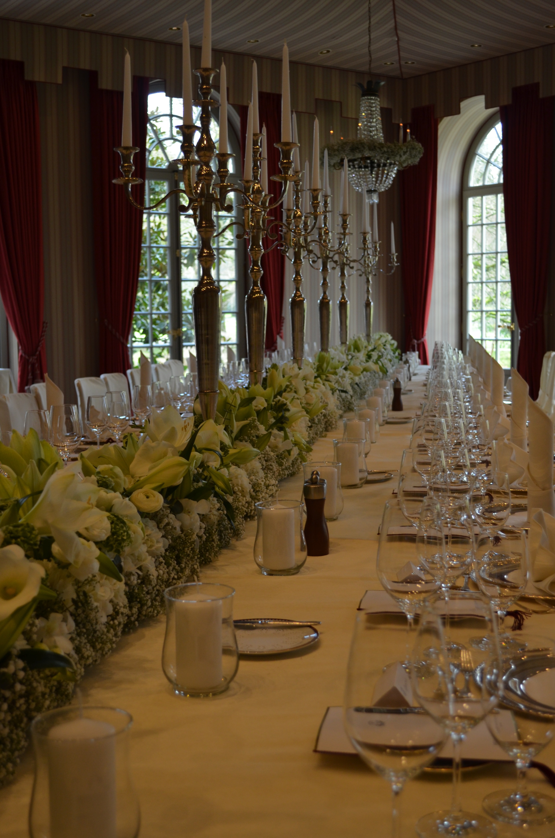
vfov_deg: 41.2
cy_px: 419
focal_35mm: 48
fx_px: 1115
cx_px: 278
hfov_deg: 28.0
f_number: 4.8
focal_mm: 32
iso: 400
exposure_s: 1/100
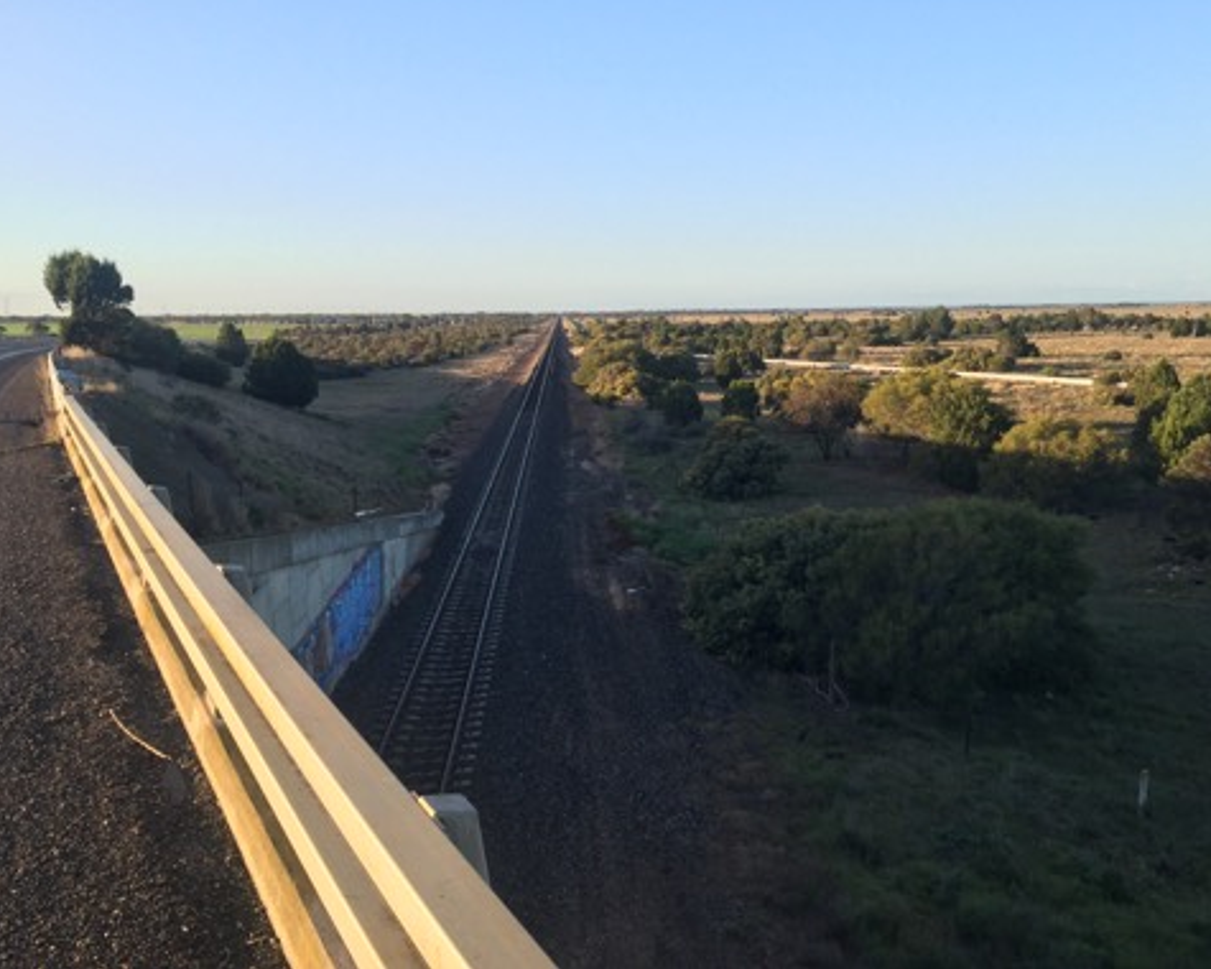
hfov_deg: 57.2
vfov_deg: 47.1
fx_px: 1111
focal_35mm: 31
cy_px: 474
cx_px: 614
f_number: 2.2
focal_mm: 4.15
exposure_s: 1/449
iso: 32
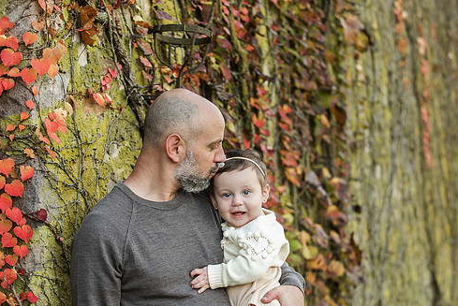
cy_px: 169
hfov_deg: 20.4
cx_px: 245
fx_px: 1273
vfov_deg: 13.7
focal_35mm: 100
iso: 800
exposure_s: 1/640
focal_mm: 80
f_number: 3.5
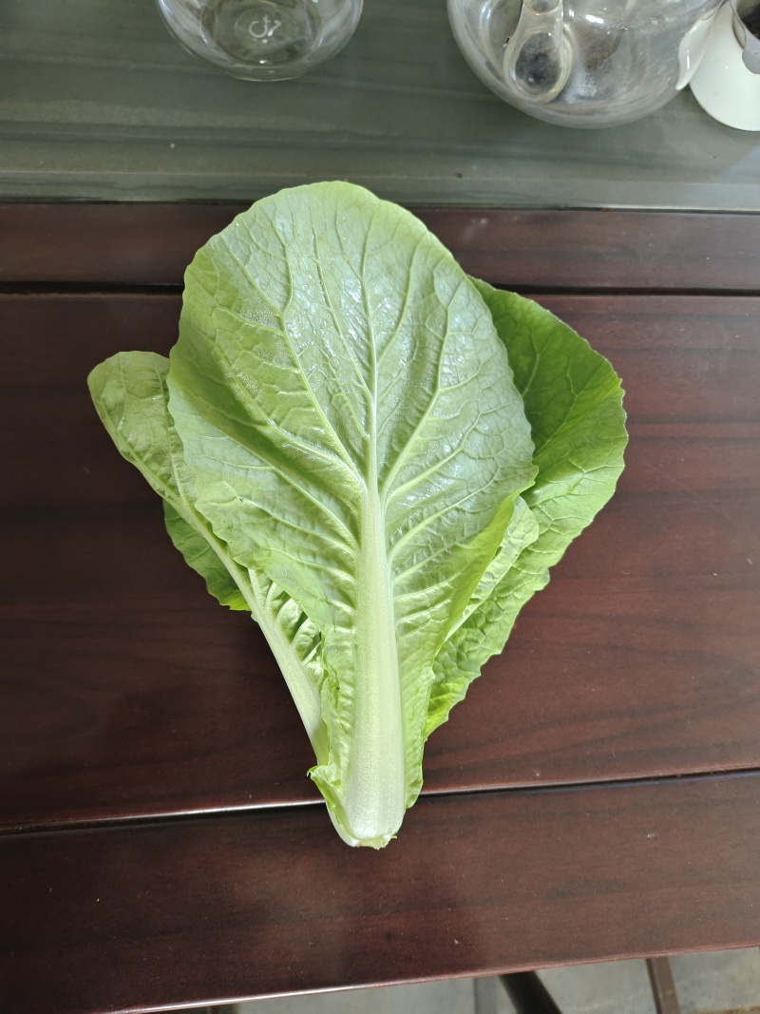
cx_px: 380
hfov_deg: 58.9
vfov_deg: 73.9
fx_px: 673
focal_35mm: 23
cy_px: 507
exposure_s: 1/50
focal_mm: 5.56
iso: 726
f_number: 1.88
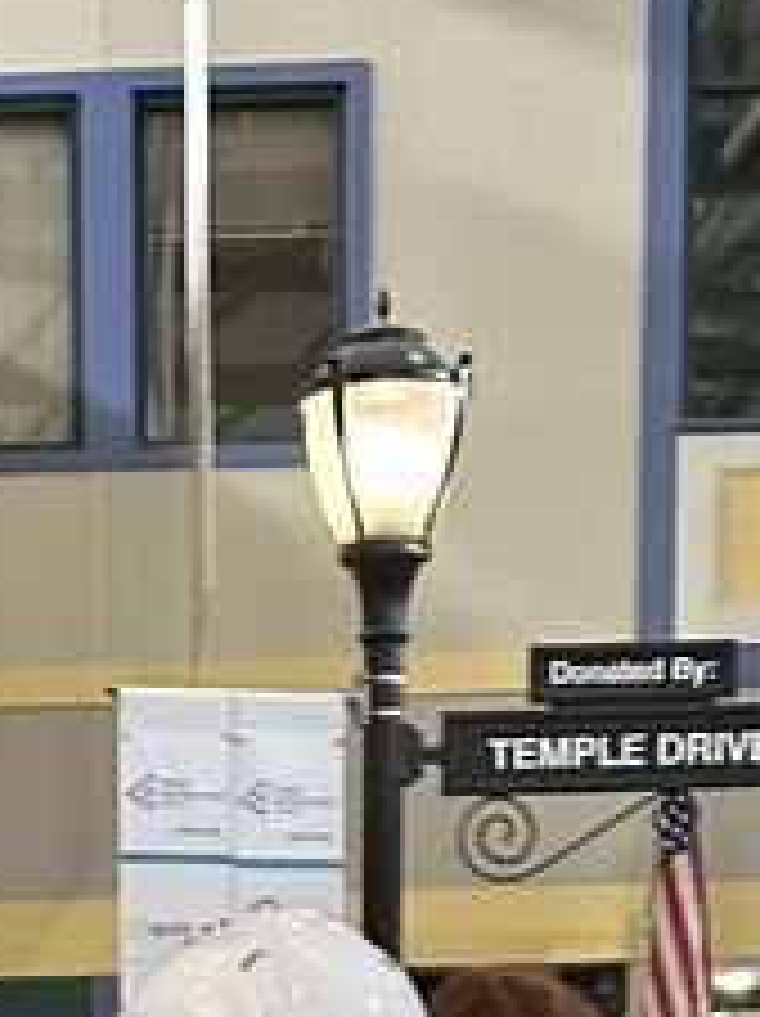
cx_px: -103
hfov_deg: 12.3
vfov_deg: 14.6
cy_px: 1840
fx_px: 3461
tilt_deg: -8.0
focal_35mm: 118
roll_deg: +2.4
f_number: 1.5
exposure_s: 1/60
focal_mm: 5.7
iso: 250
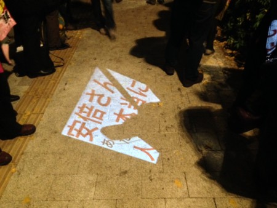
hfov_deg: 55.3
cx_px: 138
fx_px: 264
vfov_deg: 43.0
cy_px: 104
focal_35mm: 33
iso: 640
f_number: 2.4
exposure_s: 1/15
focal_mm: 4.12
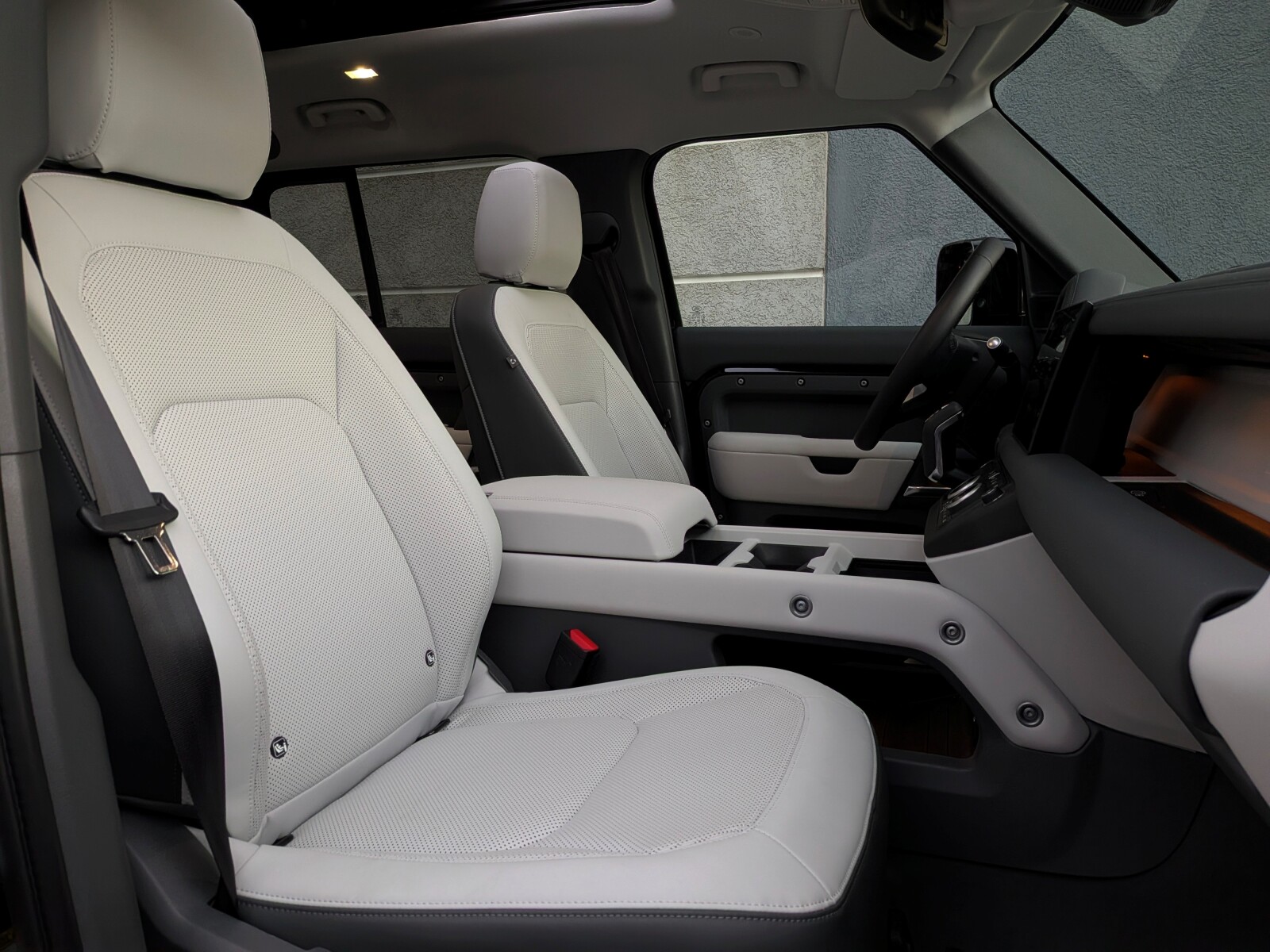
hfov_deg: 71.6
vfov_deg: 56.8
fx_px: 881
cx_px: 635
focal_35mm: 24
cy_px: 476
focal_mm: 4.53
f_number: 1.7
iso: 413
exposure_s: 1/58.8
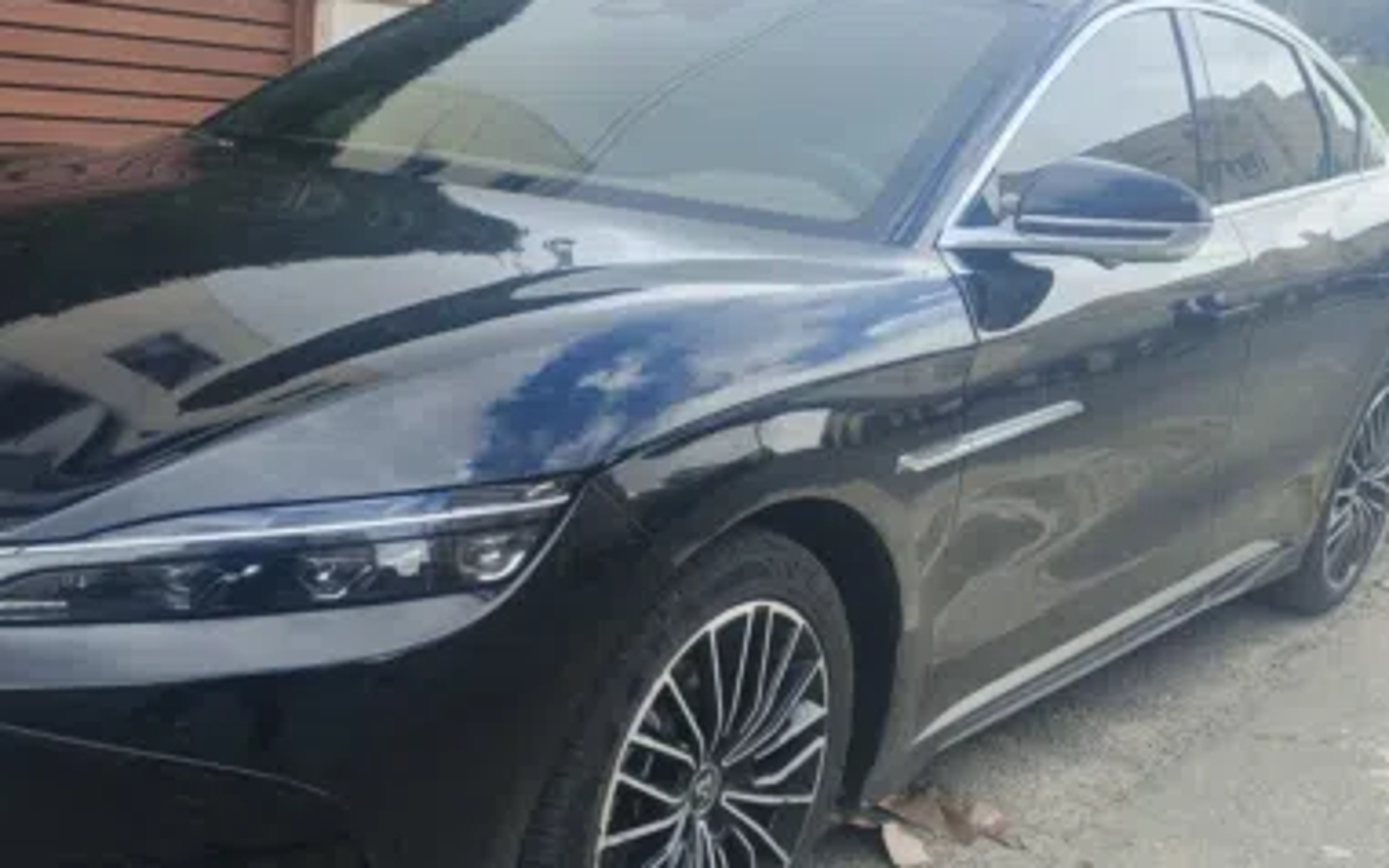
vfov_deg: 31.0
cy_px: 576
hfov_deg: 47.5
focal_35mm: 41
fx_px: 1552
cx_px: 467
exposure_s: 1/27.5
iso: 50
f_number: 1.8
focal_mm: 5.89
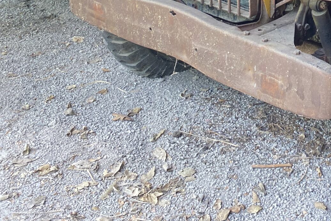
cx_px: 394
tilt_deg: -11.3
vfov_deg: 18.6
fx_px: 616
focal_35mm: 67
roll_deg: -2.7
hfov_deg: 26.8
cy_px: -79
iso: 100
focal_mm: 4.25
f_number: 1.8
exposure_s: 1/121
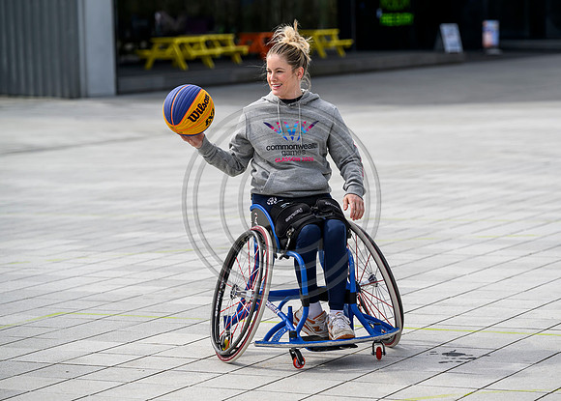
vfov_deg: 11.9
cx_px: 301
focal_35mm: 121
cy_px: 200
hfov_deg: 16.6
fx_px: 1923
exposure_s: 1/2500
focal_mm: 115
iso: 400
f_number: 3.5
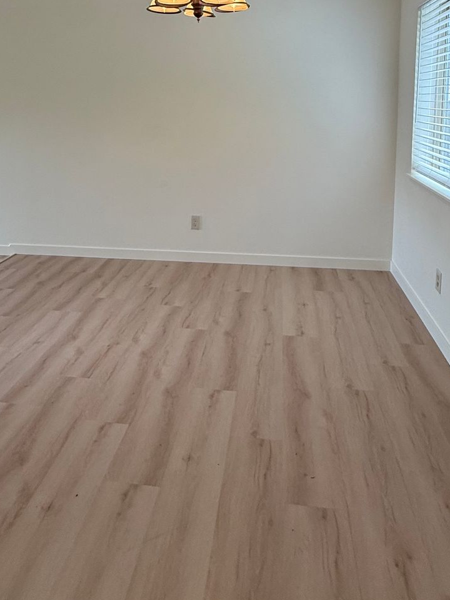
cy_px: 158
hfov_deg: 49.7
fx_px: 485
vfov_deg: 60.4
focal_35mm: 28
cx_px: 206
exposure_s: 1/120
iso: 125
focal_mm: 2.22
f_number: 2.2
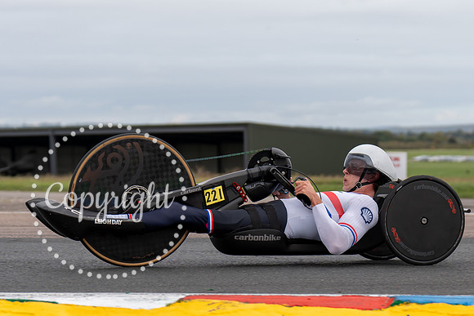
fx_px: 2122
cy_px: 286
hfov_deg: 12.7
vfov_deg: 8.5
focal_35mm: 161
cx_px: 350
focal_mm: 86
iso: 125
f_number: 3.5
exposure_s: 1/1000
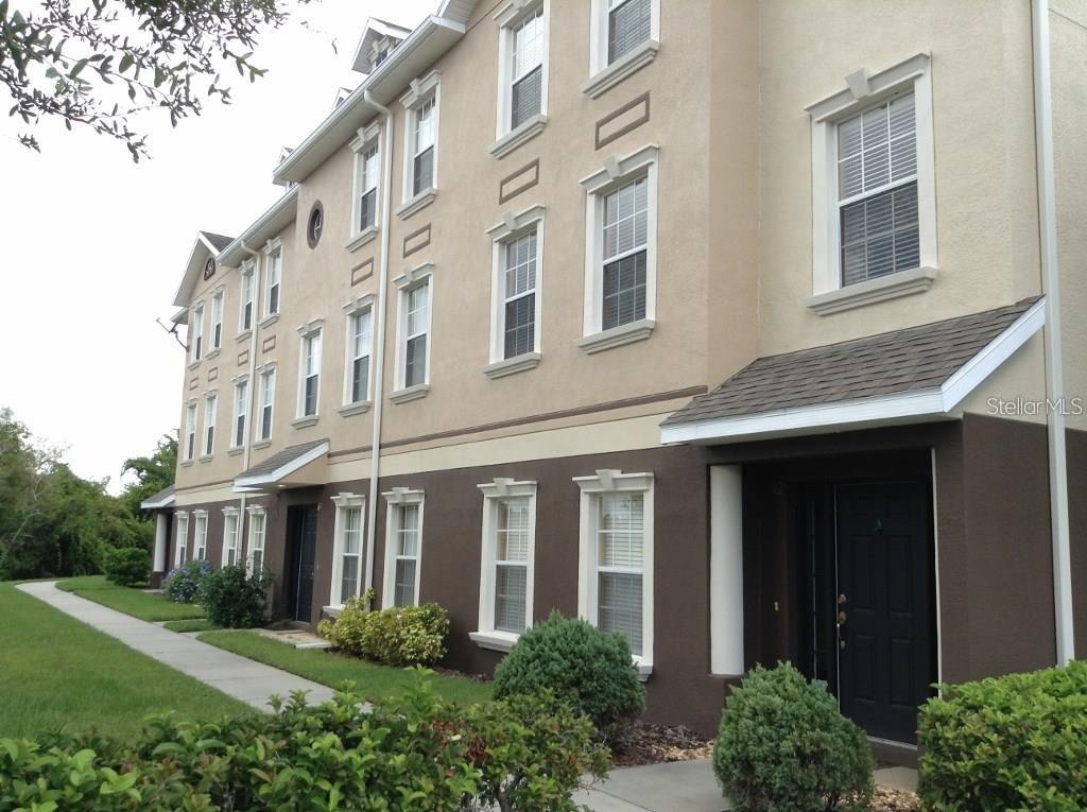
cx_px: 544
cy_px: 406
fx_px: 1035
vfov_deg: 42.8
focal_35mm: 33
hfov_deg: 55.4
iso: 25
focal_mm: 3.3
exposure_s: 1/325
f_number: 2.4
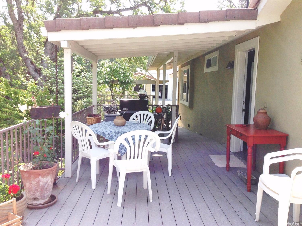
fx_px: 288
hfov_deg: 55.4
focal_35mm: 33
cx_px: 151
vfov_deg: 42.9
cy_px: 113
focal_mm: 4.12
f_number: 2.4
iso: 50
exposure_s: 1/623
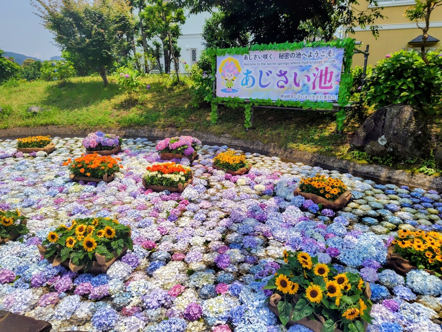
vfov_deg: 58.9
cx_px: 221
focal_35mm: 23
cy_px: 166
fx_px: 294
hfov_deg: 73.9
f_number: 1.9
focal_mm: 5.6
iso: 50
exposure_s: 1/2349
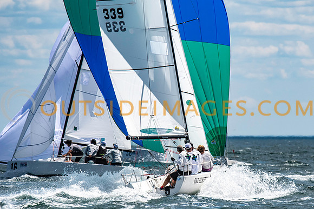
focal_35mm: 546
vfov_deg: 2.5
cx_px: 190
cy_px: 127
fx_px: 4760
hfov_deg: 3.8
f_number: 5.6
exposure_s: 1/6400
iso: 500
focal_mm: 300
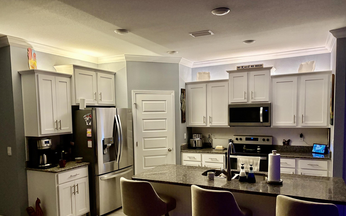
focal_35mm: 28
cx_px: 171
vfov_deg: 44.3
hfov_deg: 66.5
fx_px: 264
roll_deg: +2.0
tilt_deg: -2.8
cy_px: 131
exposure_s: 1/38
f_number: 1.6
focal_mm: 5.96
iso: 640
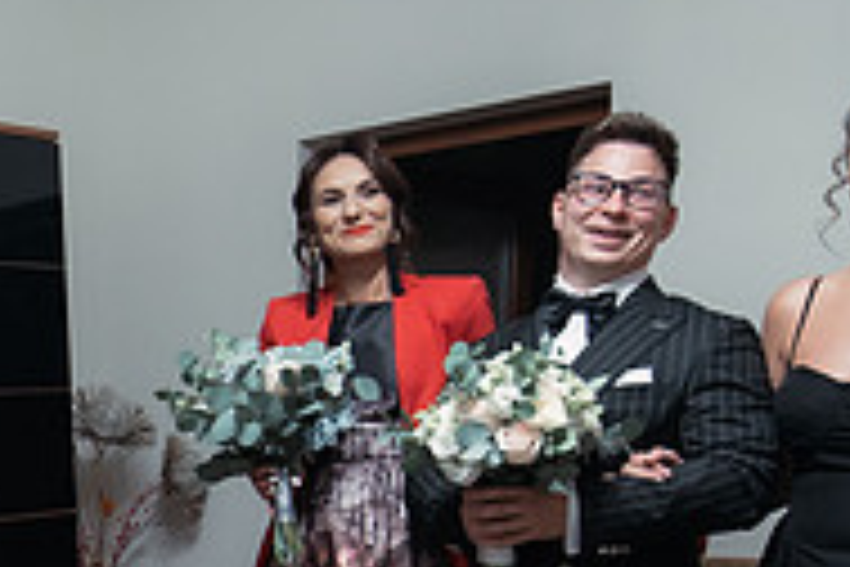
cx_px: -103
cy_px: 609
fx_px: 1417
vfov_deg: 21.6
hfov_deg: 29.8
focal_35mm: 60
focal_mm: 15
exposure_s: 1/200
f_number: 2.8
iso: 1600
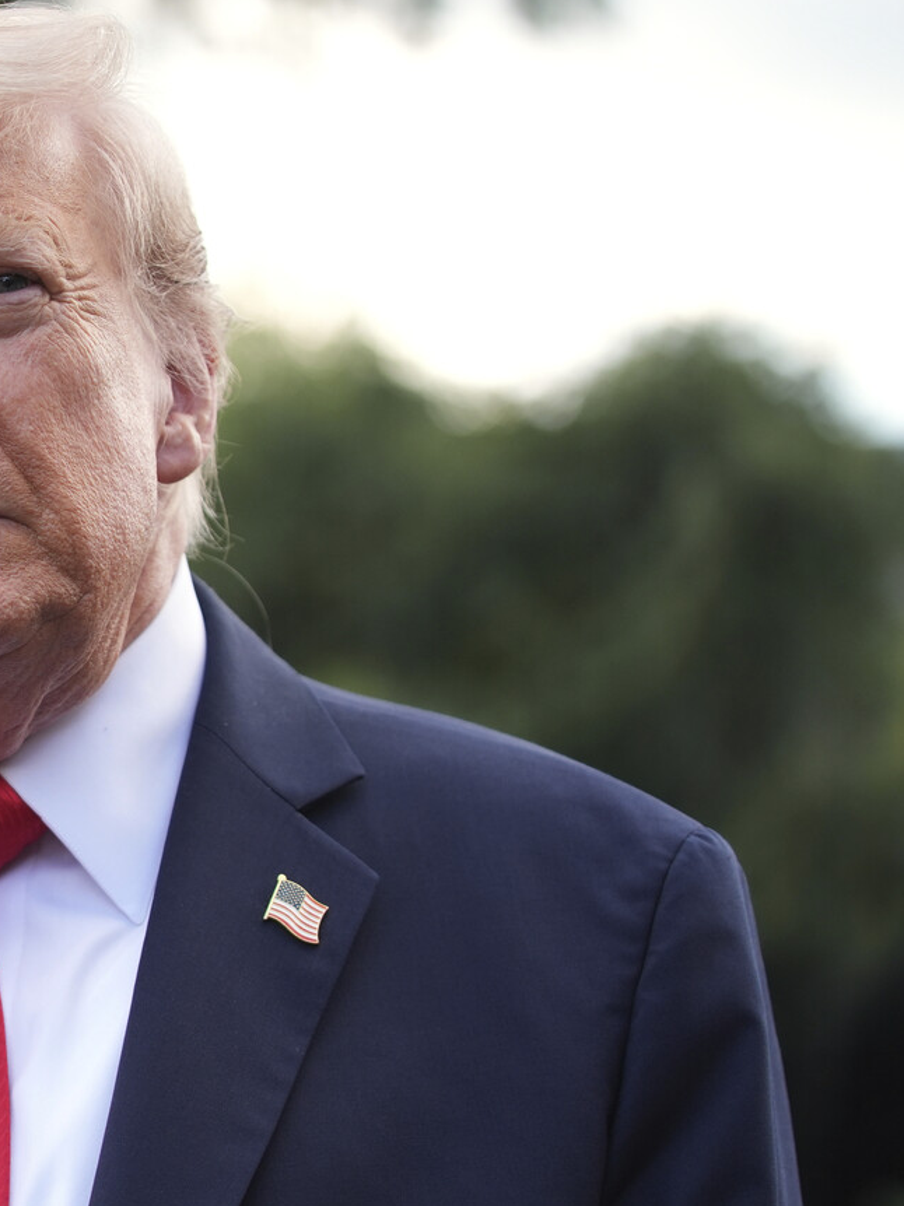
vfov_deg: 15.8
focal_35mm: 125
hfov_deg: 11.7
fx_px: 4355
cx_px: -108
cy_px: 583
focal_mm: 70
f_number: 2.8
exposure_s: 1/1250
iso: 400
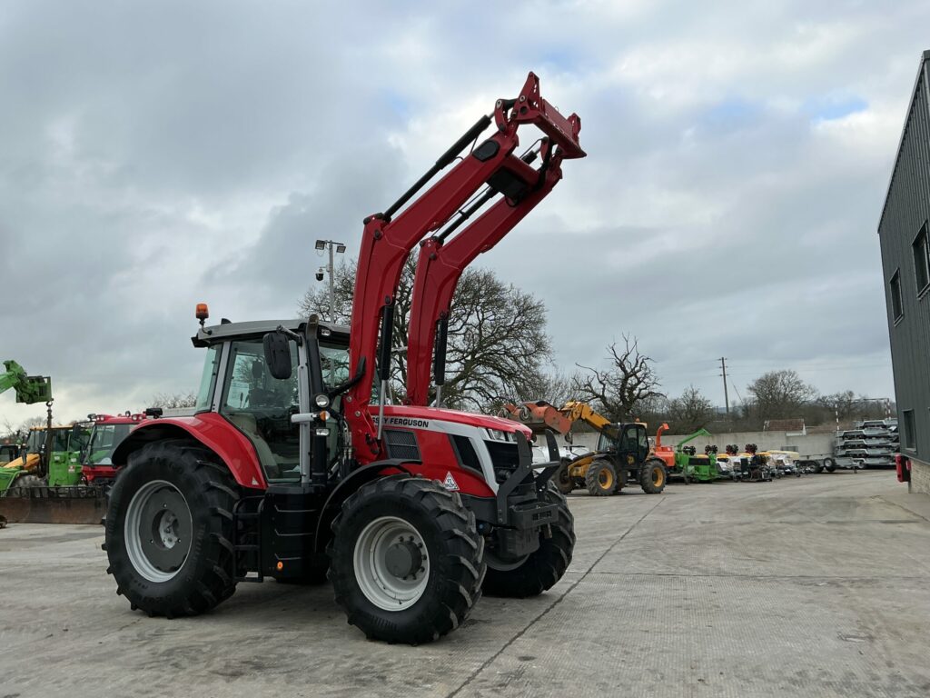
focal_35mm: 28
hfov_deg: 63.4
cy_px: 349
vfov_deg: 49.7
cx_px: 465
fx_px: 752
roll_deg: +1.6
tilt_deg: +5.8
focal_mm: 3
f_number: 1.8
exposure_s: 1/657
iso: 25
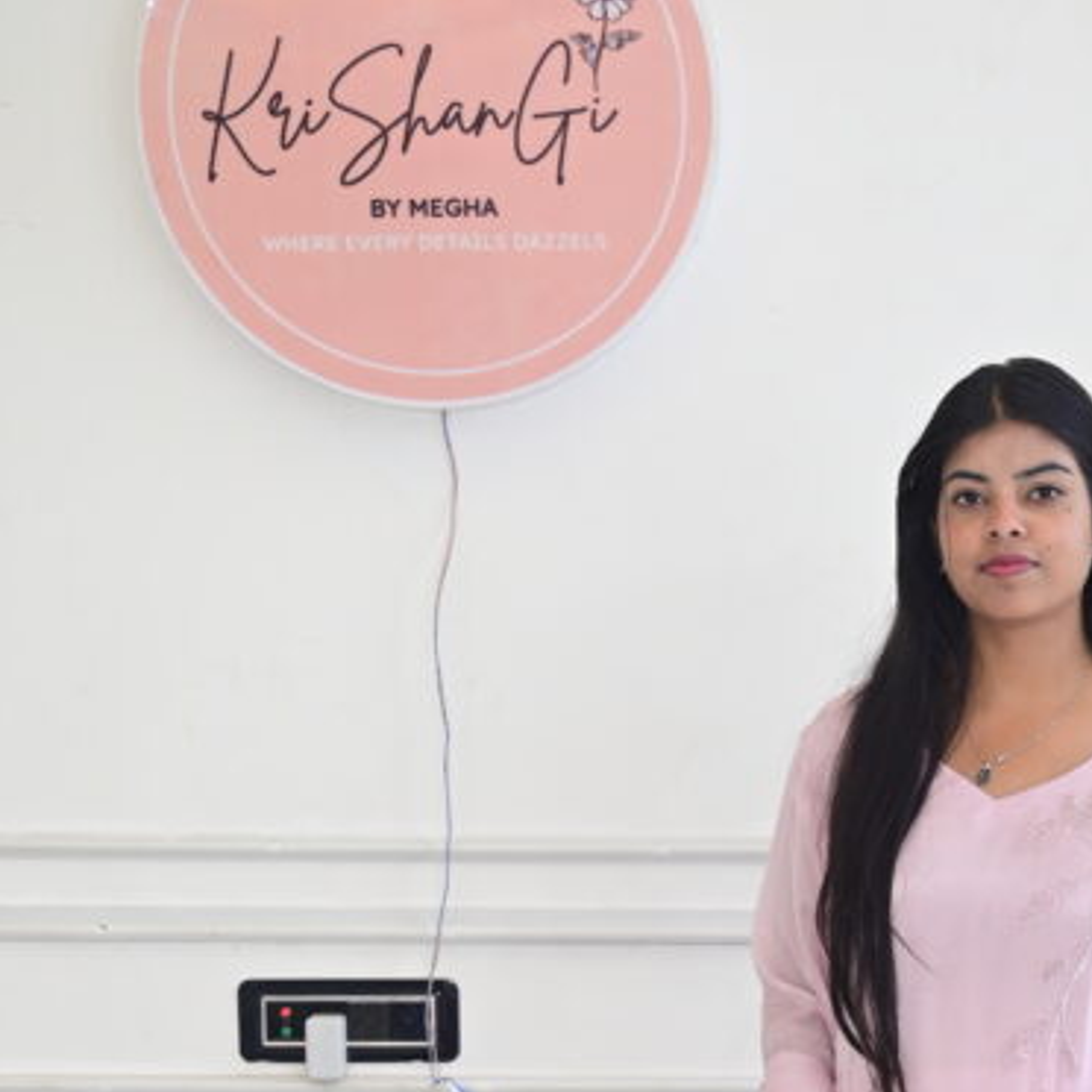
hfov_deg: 23.1
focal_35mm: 74
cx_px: 828
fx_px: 2641
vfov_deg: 22.6
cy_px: 1058
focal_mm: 36
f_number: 5
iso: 250
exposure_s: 1/125
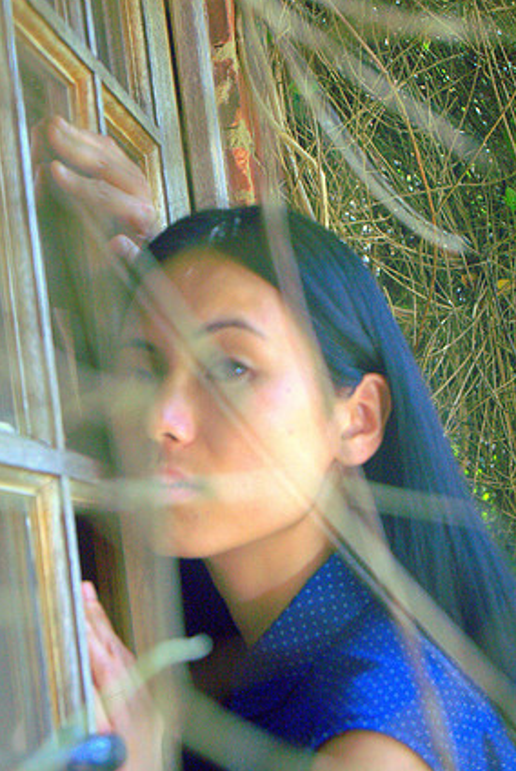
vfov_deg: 23.2
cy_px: 382
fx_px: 1876
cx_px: 253
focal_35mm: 88
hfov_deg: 15.7
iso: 125
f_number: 5.6
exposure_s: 1/800
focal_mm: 55
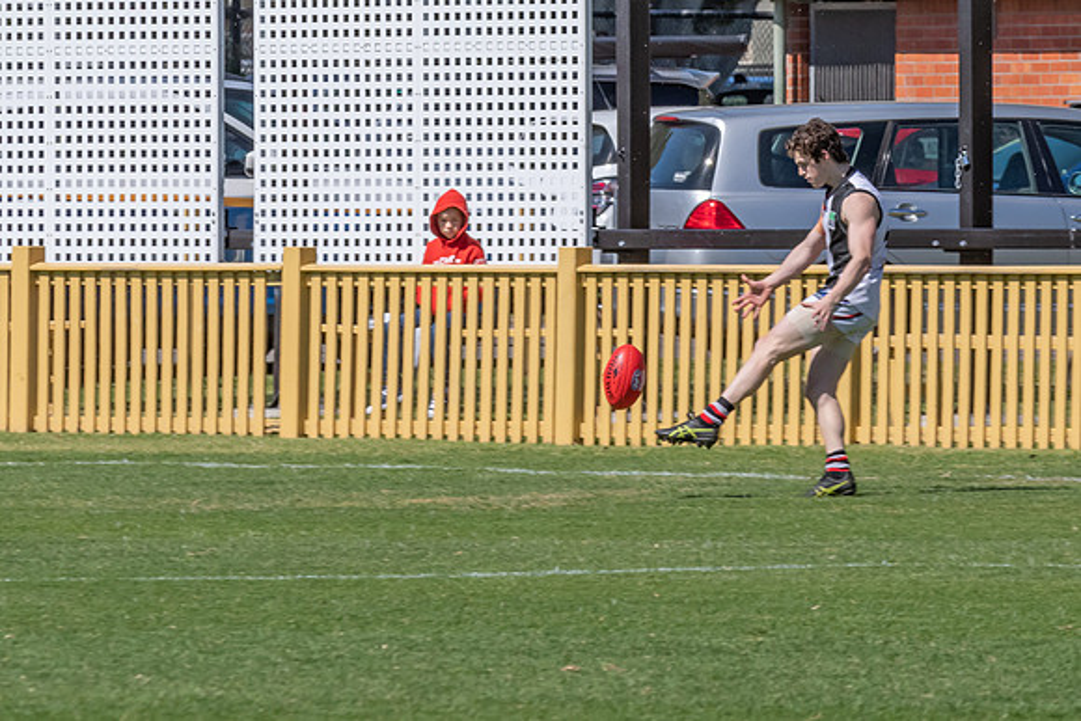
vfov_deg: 2.3
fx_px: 18178
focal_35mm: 605
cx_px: 557
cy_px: 258
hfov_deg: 3.4
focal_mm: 260
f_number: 13
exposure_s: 1/2500
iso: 800
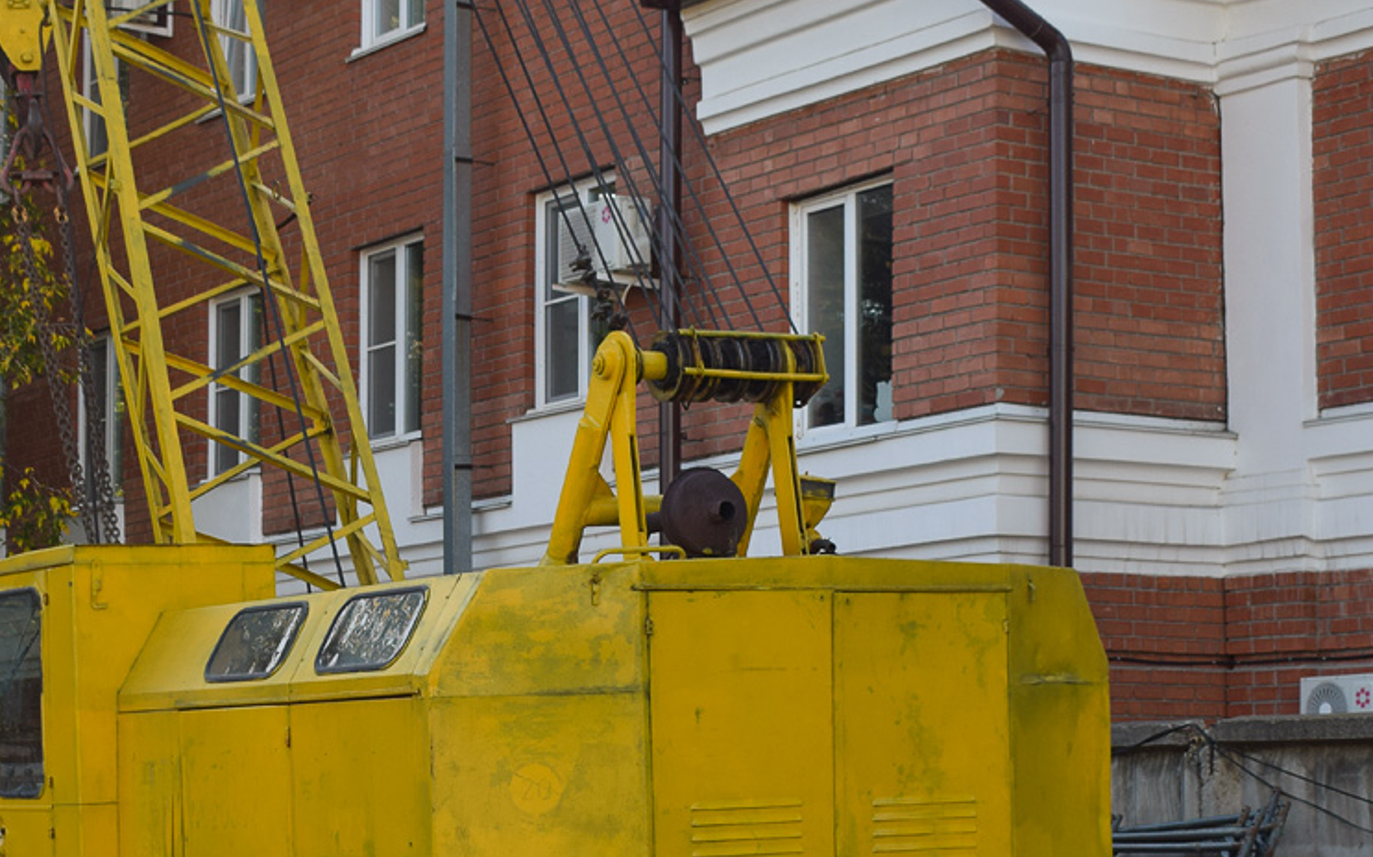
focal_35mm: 79
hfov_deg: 25.9
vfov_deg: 16.4
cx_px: 383
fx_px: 2955
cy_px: 682
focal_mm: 32
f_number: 6.3
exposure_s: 1/250
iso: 200
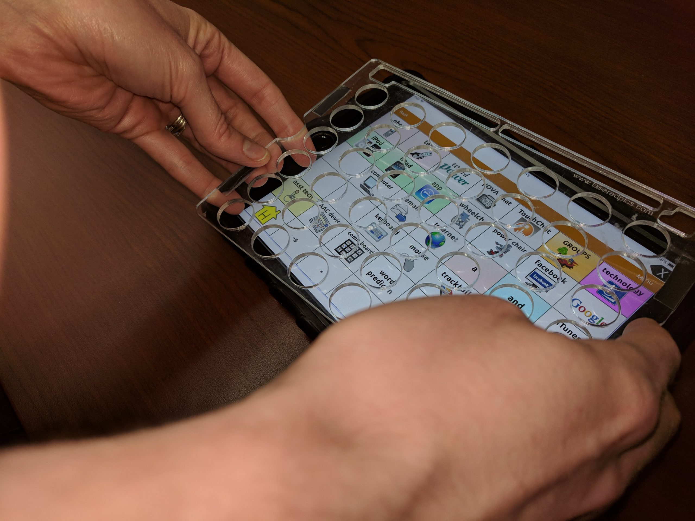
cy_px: 260
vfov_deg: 53.1
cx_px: 348
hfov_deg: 67.3
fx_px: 522
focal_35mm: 26
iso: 138
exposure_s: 1/125
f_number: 2
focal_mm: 4.67
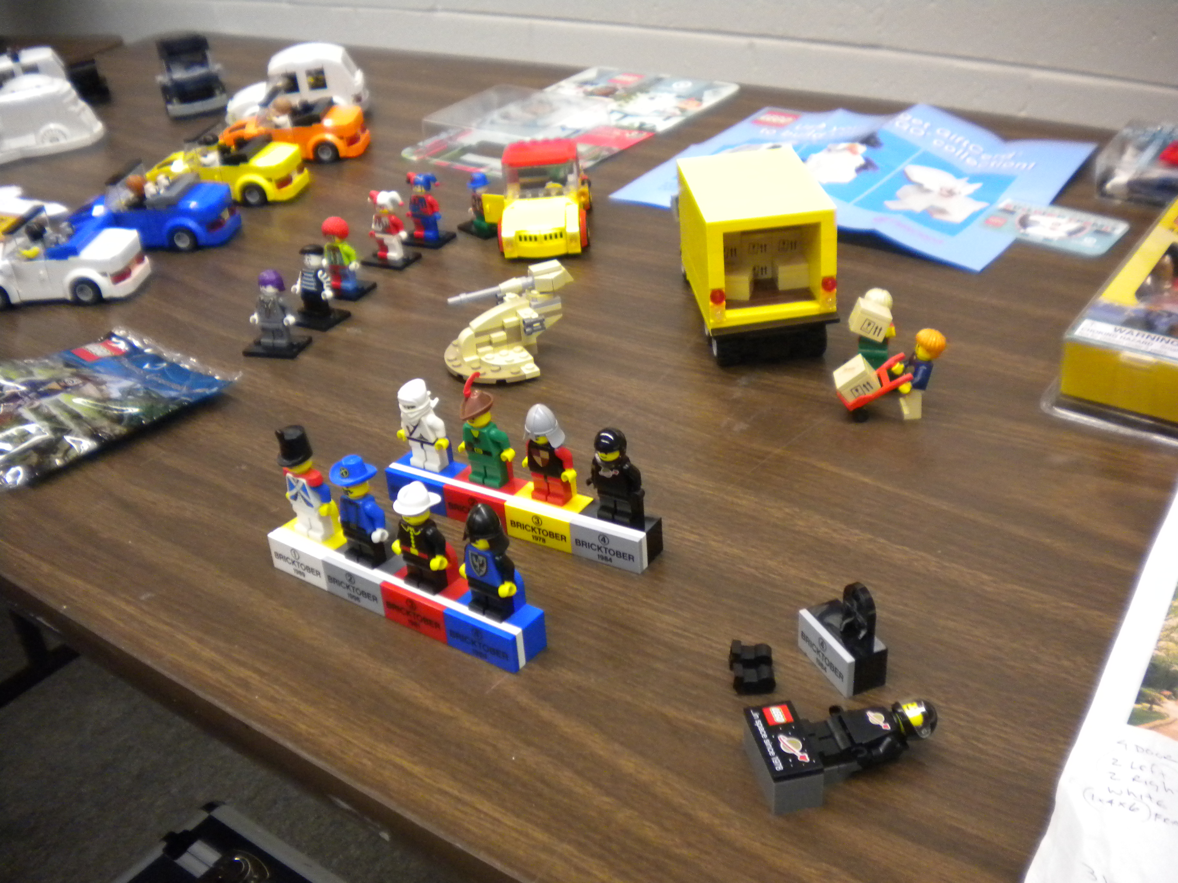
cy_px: 442
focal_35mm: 35
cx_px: 589
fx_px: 1191
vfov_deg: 40.7
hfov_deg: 52.6
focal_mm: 6.3
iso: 400
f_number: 3.1
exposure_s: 1/35
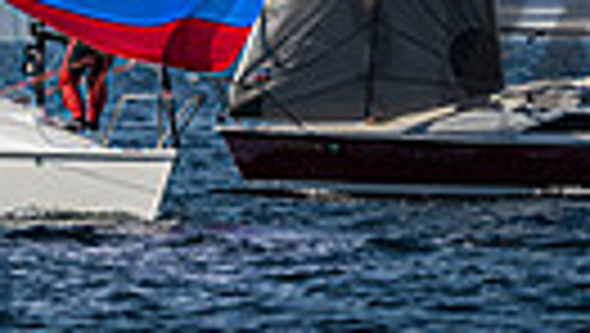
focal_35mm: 1397
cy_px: -629
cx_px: 50
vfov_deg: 0.9
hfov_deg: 1.5
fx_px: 21878
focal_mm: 240
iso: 400
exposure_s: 1/5000
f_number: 5
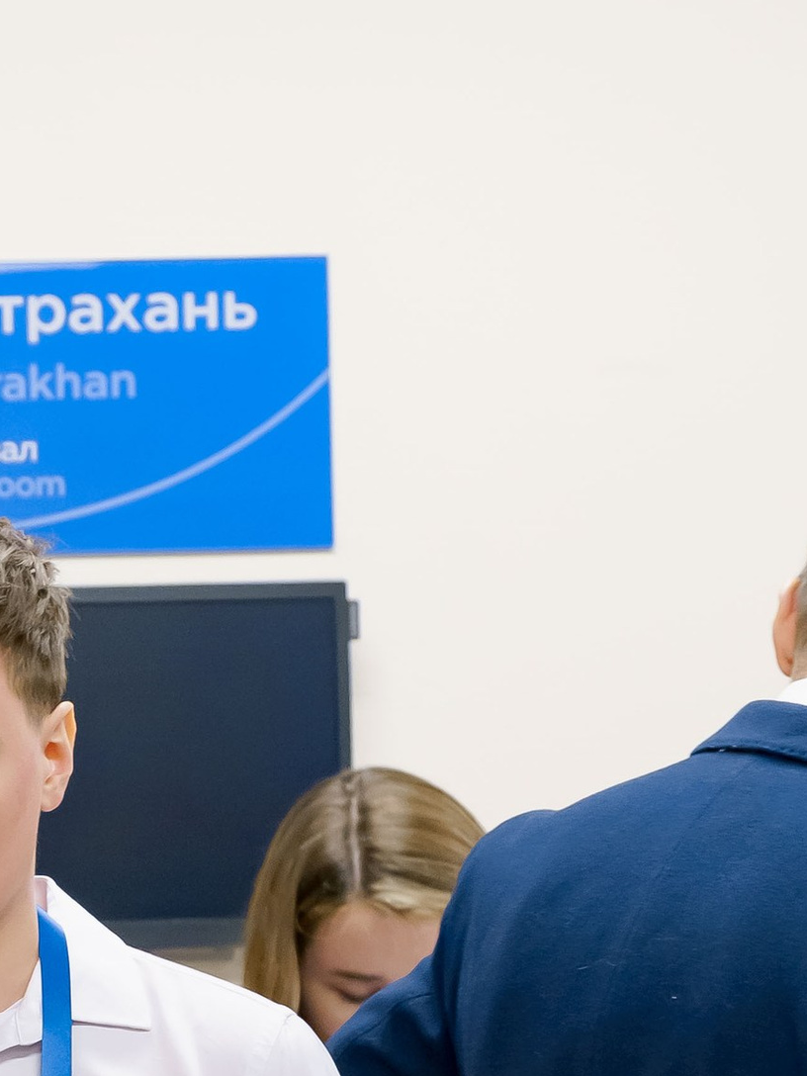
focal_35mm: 207
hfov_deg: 7.1
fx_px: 6434
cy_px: 1087
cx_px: -296
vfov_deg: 9.5
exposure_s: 1/125
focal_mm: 61
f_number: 4
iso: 2000
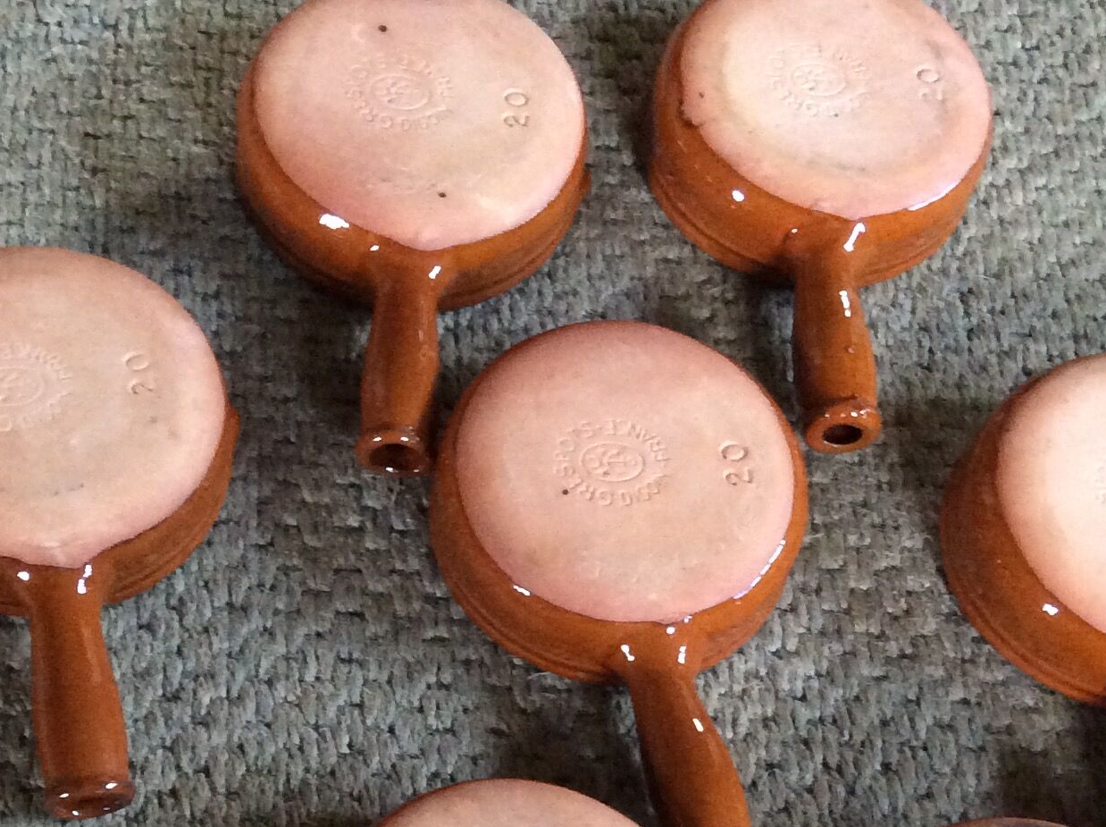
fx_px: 2138
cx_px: 437
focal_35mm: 67
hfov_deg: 28.9
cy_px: 744
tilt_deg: -64.8
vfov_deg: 21.4
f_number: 2.4
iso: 320
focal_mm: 3.3
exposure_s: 1/25
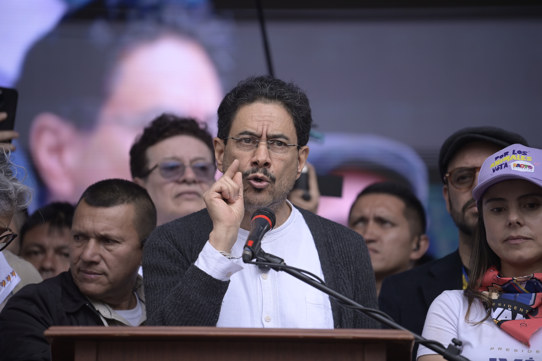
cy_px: 180
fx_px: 3011
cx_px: 271
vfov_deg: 6.9
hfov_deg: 10.3
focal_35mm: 200
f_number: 2.8
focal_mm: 200
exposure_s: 1/1250
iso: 500
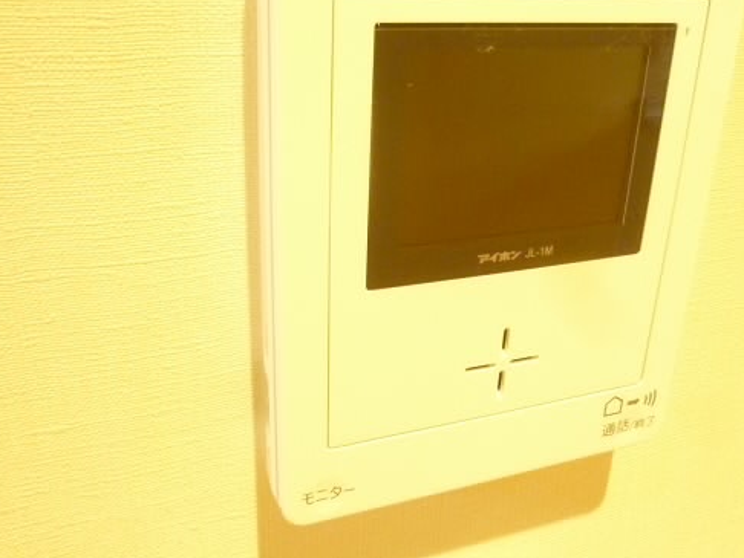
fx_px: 774
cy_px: 212
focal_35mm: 36
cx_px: 438
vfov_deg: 39.4
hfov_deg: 51.1
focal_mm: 4.5
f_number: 3.1
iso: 800
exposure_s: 1/20
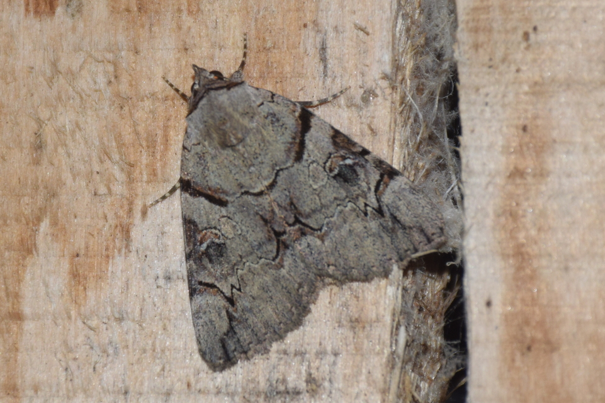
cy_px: 202
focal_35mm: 210
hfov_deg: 9.8
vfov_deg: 6.5
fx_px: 3528
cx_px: 302
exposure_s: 1/60
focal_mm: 140
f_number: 7.1
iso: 320
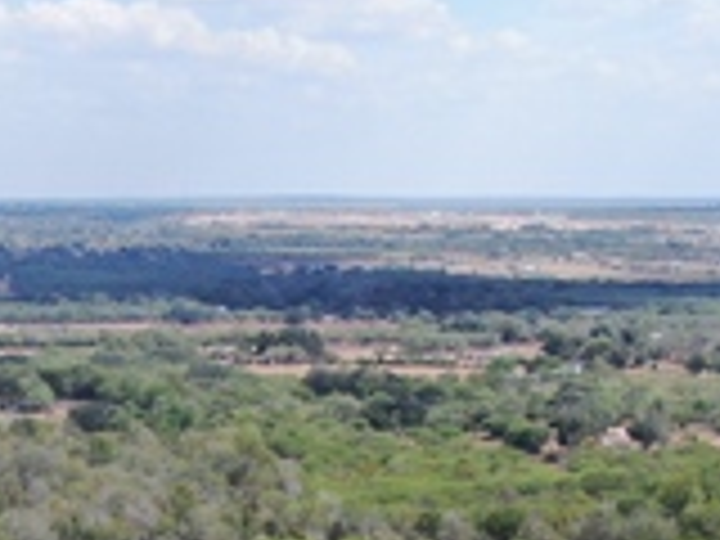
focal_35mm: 116
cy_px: 994
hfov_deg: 16.7
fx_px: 2413
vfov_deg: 11.7
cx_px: 54
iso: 100
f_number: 3
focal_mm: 5
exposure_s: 1/1000
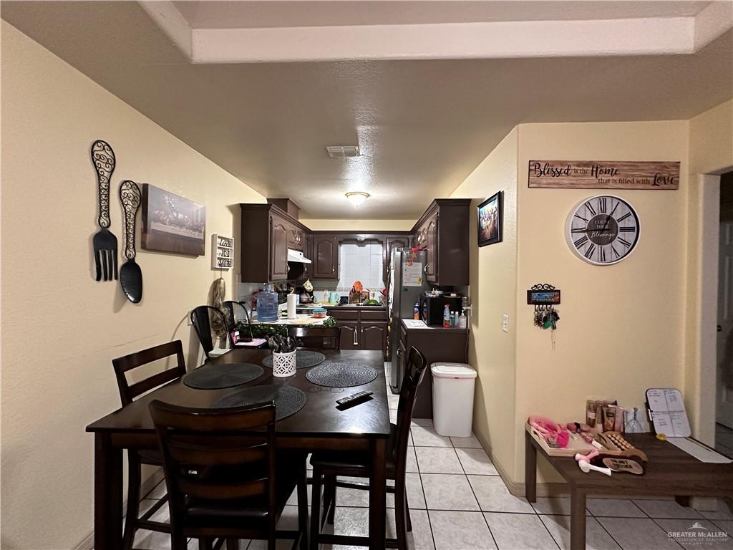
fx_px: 296
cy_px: 275
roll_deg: -1.1
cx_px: 366
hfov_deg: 102.1
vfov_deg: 85.7
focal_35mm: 14
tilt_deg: -0.8
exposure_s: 1/60
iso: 500
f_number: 2.2
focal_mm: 2.22
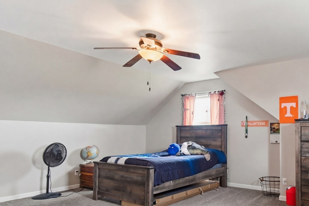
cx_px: 219
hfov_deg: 66.4
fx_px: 223
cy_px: 126
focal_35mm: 26
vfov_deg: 49.2
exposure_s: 1/5
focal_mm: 10
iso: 250
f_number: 13
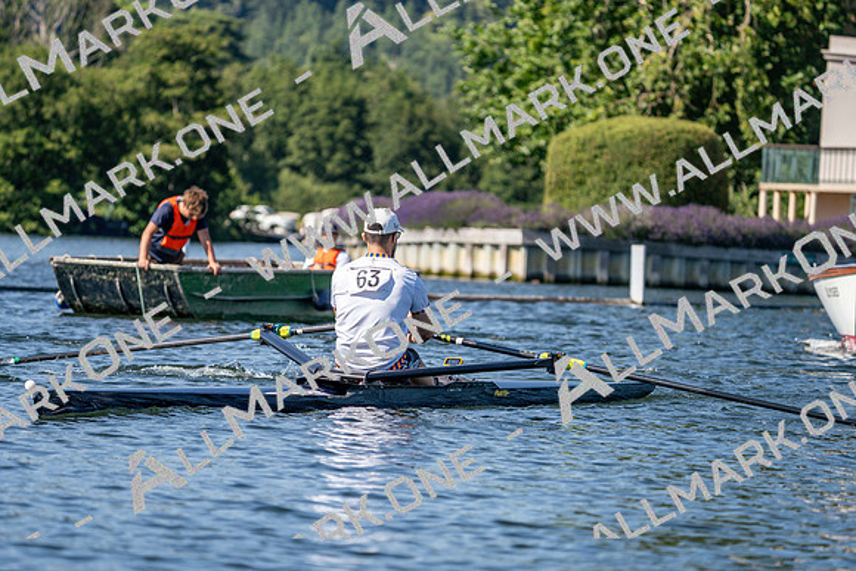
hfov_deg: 9.4
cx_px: 428
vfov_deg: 6.3
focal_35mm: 218
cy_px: 286
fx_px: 5185
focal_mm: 218
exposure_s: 1/1600
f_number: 5.6
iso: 250
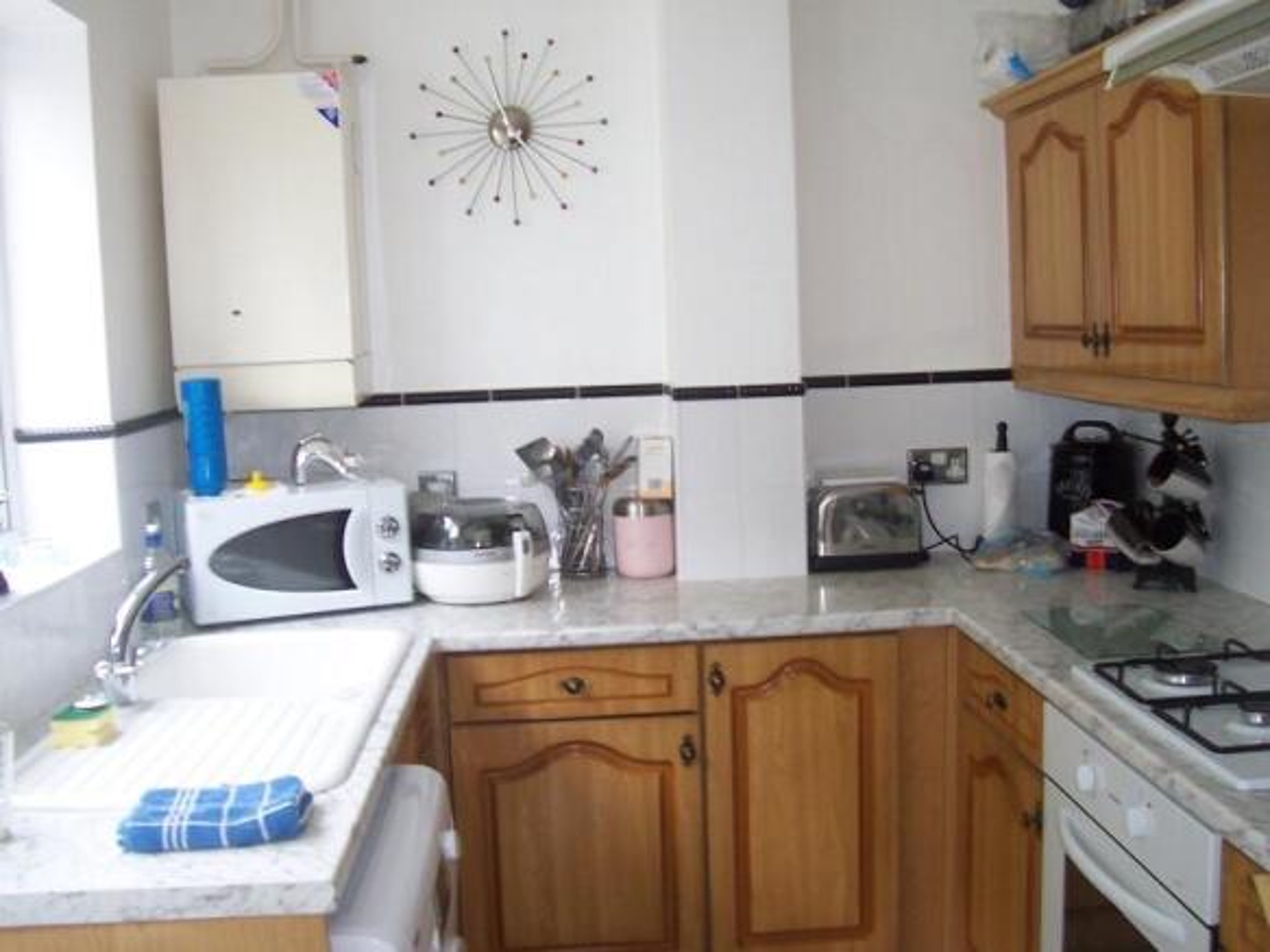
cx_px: 635
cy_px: 476
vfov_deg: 38.7
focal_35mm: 37
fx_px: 1357
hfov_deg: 50.1
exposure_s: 1/15
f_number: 2.8
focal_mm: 5.6
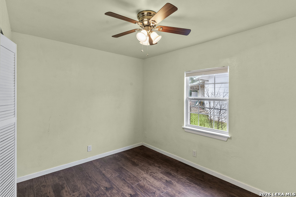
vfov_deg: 70.5
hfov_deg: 93.3
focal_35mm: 17
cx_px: 148
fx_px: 140
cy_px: 98
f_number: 8
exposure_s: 1/30
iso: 3200
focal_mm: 17
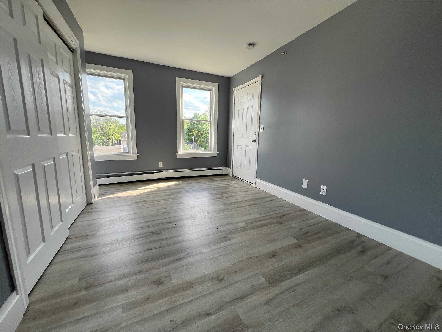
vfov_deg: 89.9
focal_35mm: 13
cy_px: 166
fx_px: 166
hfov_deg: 106.2
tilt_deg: -10.3
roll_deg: -0.8
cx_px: 221
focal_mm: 1.57
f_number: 1.8
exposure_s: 1/222
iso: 32
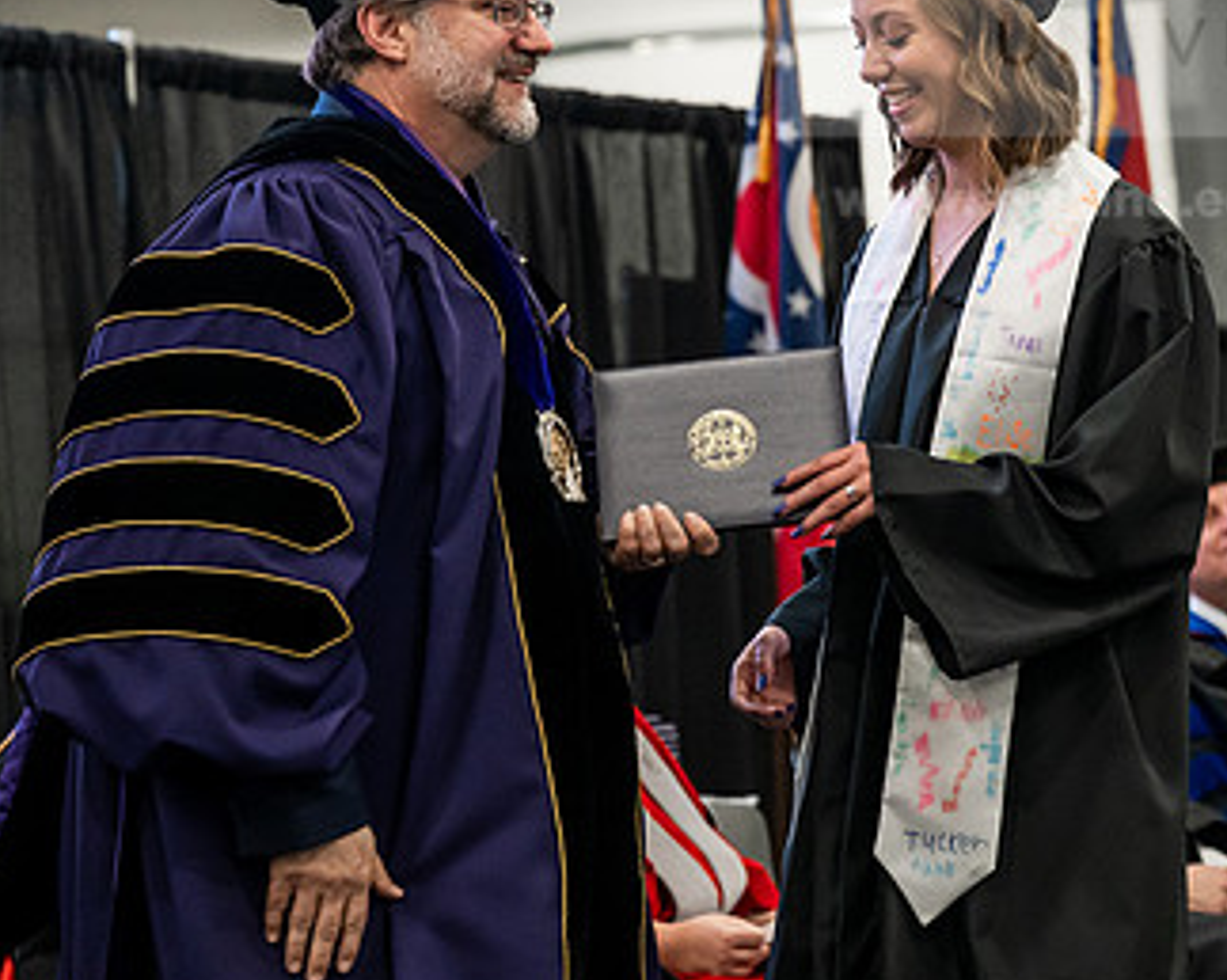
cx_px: 661
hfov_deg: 13.3
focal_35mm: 145
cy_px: 279
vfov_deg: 10.6
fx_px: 5262
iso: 4000
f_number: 4.5
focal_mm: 86
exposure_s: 1/200
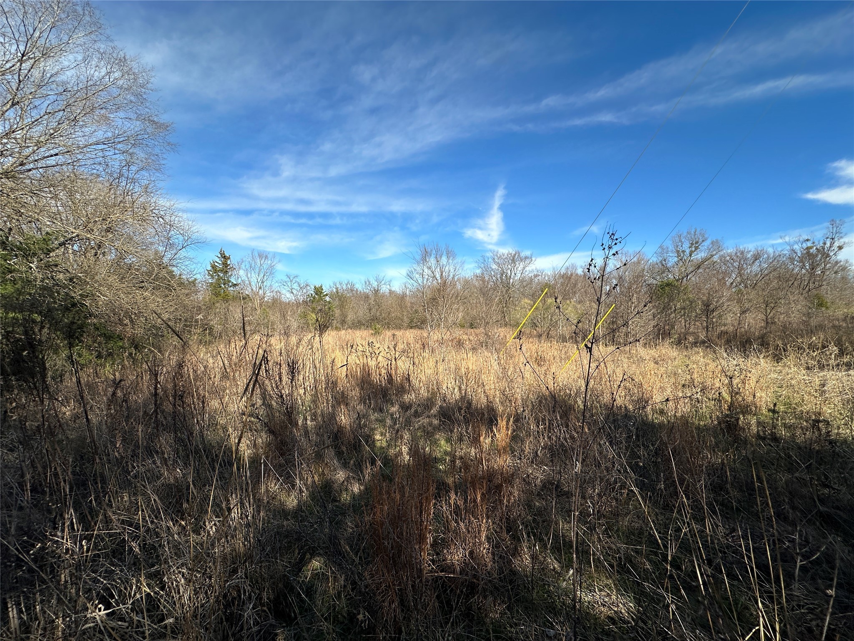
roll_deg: +0.5
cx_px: 427
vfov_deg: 85.7
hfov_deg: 102.1
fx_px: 345
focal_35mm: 14
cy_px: 320
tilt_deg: +0.1
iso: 50
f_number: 2.2
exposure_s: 1/2132
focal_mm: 2.22
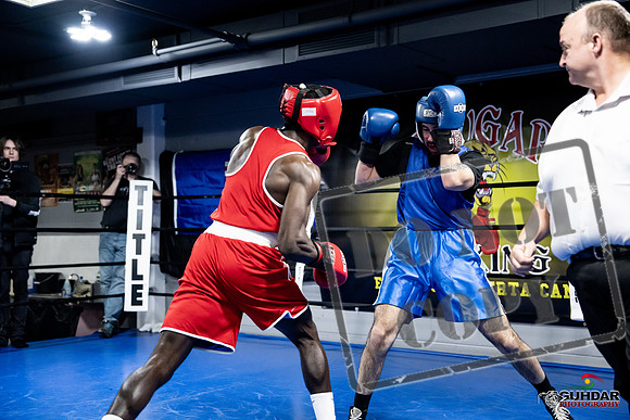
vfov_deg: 29.9
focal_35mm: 45
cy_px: 210
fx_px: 788
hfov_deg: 43.6
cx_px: 315
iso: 8000
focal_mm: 45
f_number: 2.8
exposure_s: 1/1000
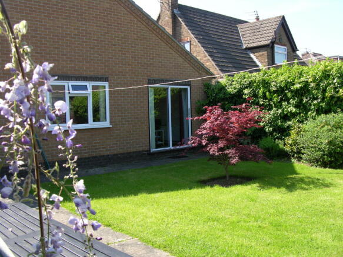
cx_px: 172
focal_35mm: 35
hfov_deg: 52.6
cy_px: 128
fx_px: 347
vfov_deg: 40.7
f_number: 4.5
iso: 50
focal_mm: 8.9
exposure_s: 1/125
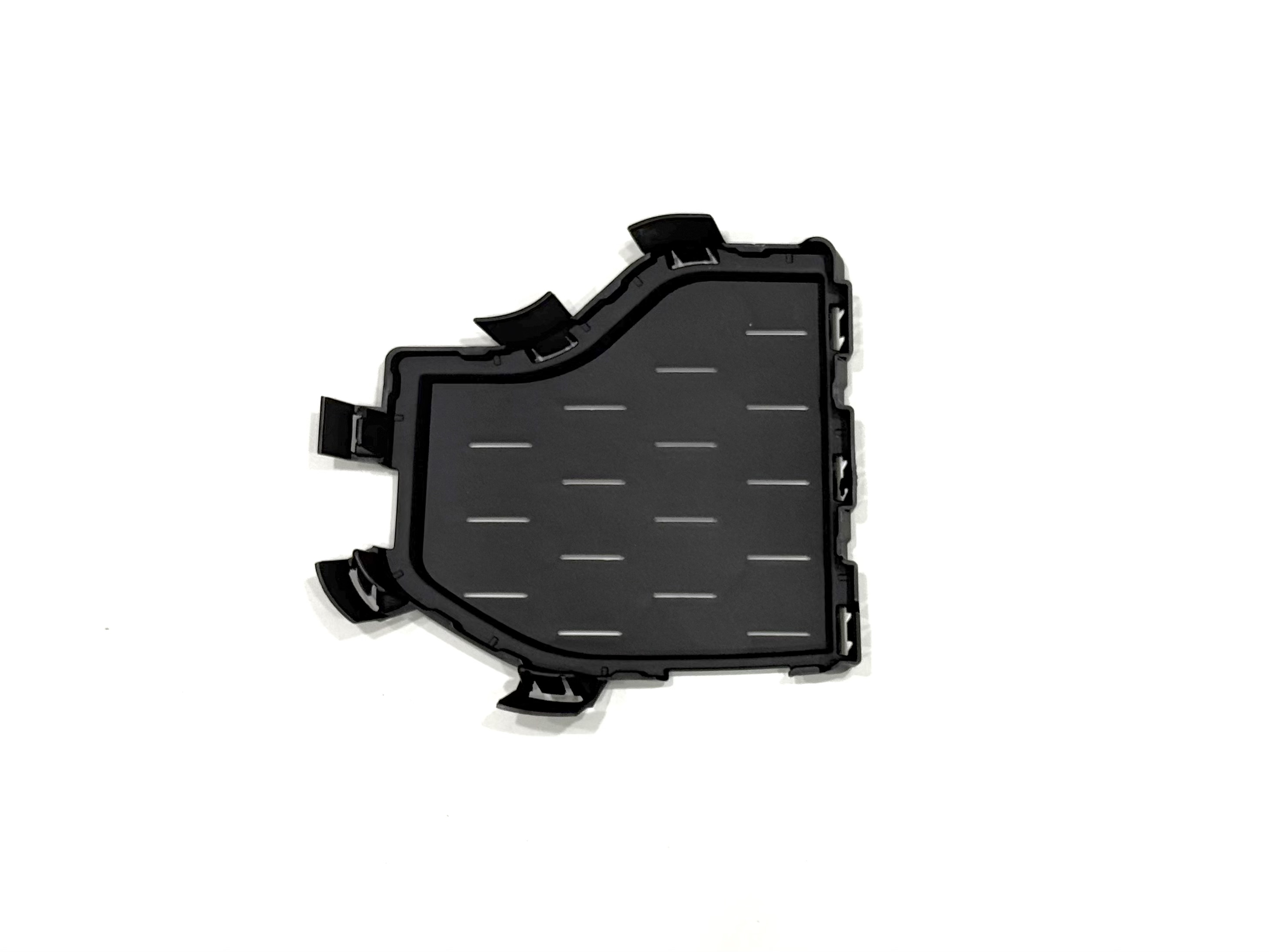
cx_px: 634
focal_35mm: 48
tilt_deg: -83.0
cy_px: 476
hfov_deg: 39.7
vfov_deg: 30.3
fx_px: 1760
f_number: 1.78
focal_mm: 6.76
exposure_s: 1/388
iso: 64
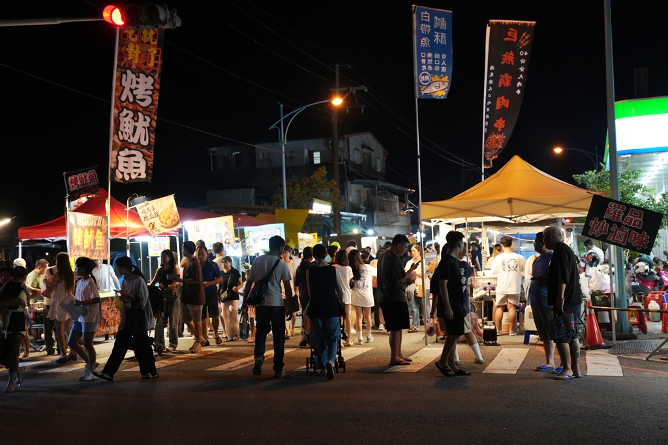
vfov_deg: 25.9
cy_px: 222
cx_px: 334
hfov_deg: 38.0
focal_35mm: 52
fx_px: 971
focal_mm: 52.3
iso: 4000
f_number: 5
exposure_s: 1/125
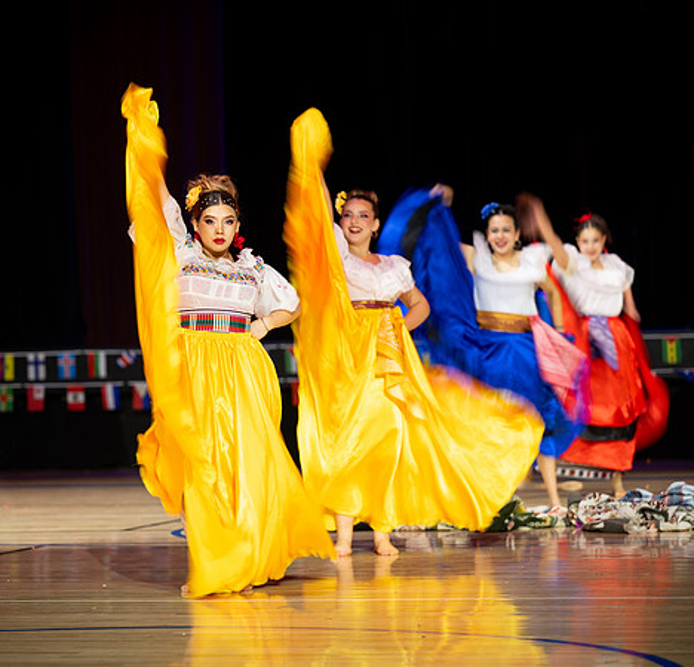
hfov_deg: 12.4
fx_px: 3200
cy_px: 334
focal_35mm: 144
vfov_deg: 11.9
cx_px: 193
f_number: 2.8
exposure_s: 1/13
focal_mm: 115
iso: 160
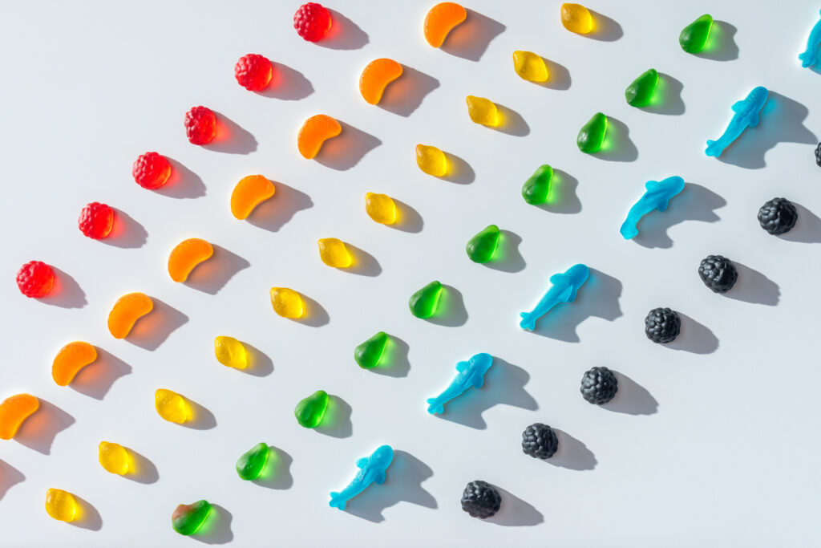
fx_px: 1140
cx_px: 410
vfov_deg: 27.0
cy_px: 274
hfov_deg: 39.6
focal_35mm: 50
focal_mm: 50
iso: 100
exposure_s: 1/160
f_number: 9
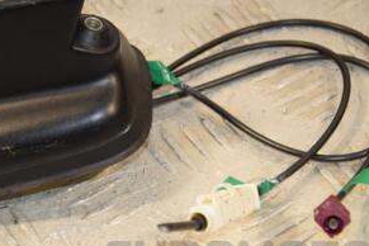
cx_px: 82
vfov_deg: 5.9
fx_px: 2378
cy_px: 91
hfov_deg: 8.9
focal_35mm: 232
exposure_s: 1/200
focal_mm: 75
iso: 800
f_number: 6.3
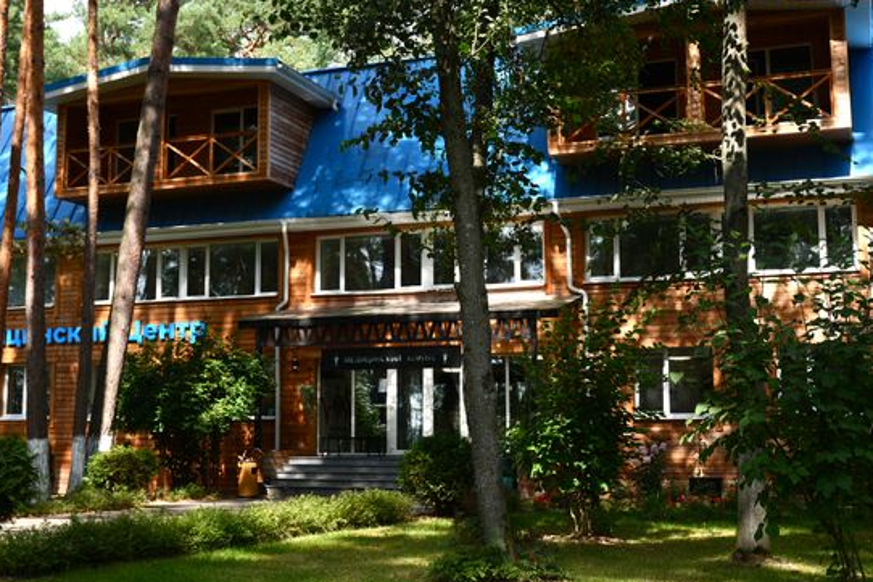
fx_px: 1188
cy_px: 284
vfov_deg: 27.5
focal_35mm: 49
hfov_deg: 40.2
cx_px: 349
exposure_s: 1/125
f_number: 5
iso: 64
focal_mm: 38
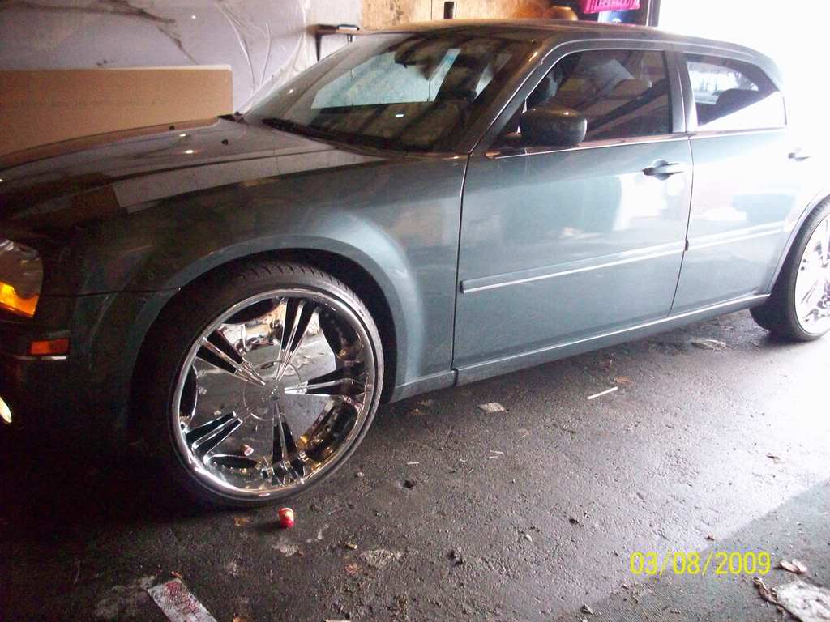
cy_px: 311
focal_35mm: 37
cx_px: 415
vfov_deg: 38.7
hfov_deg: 50.1
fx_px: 887
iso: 478
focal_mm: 6.2
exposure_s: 1/45
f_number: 2.8
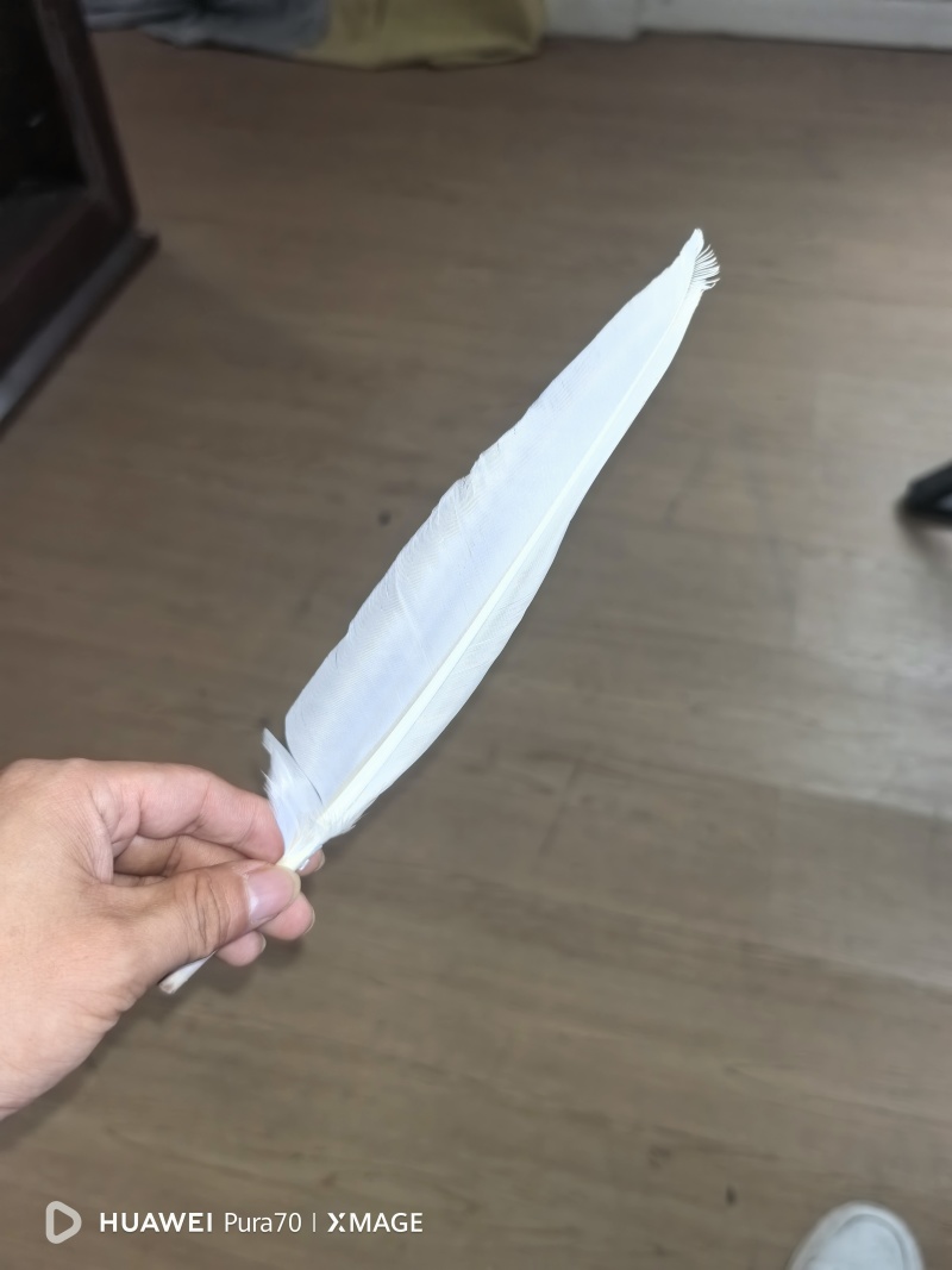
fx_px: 990
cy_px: 635
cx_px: 476
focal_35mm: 27
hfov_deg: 51.3
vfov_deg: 65.3
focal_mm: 6.98
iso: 200
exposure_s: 1/100
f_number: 1.4
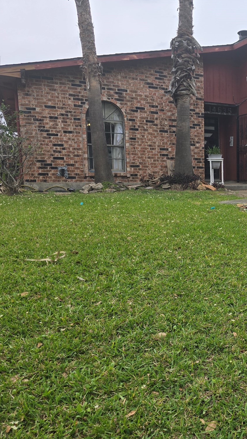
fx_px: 396
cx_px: 273
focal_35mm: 34
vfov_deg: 58.0
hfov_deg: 30.8
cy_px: 220
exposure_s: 1/384
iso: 12
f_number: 1.7
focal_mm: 6.3
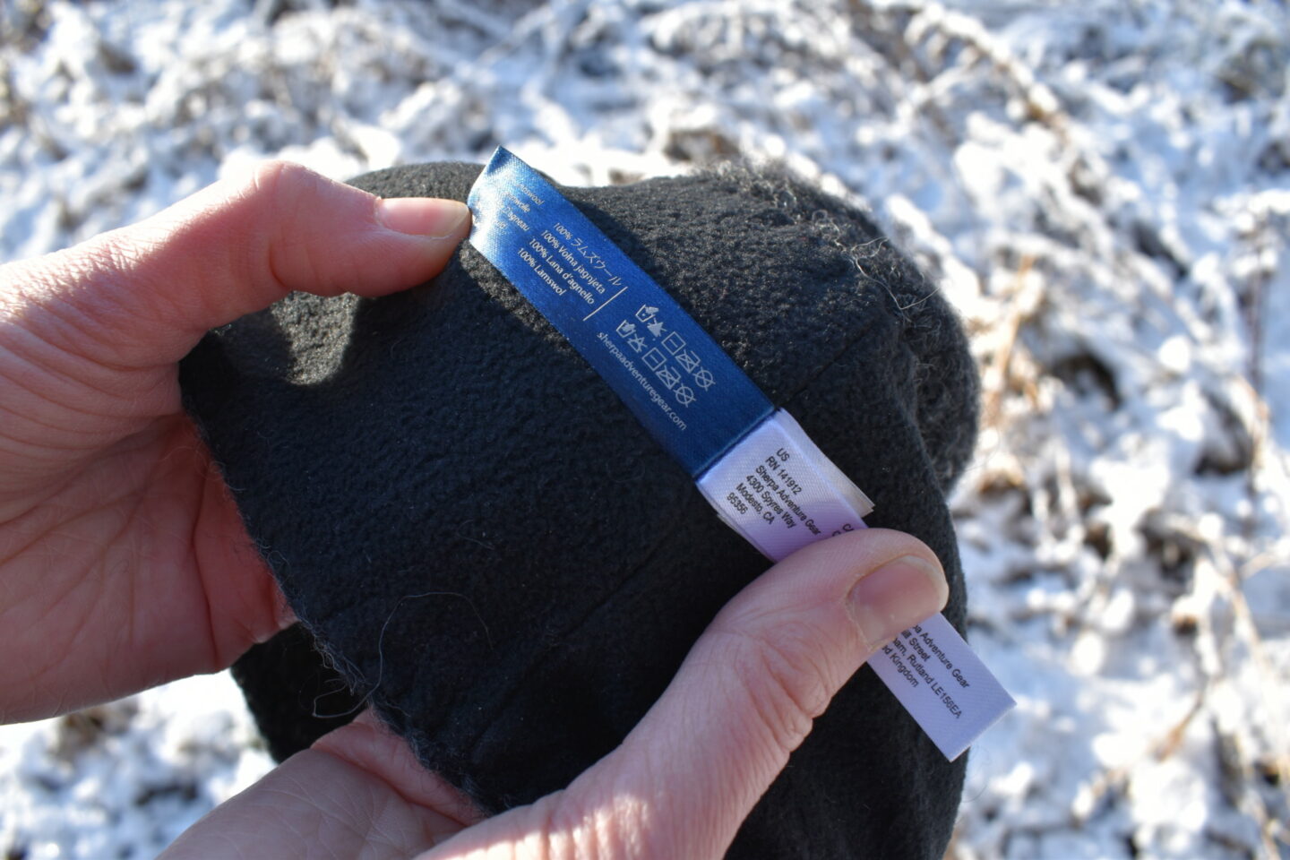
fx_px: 967
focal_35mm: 27
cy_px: 430
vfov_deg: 47.9
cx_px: 645
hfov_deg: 67.4
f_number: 8
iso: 100
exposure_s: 1/80
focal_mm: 18
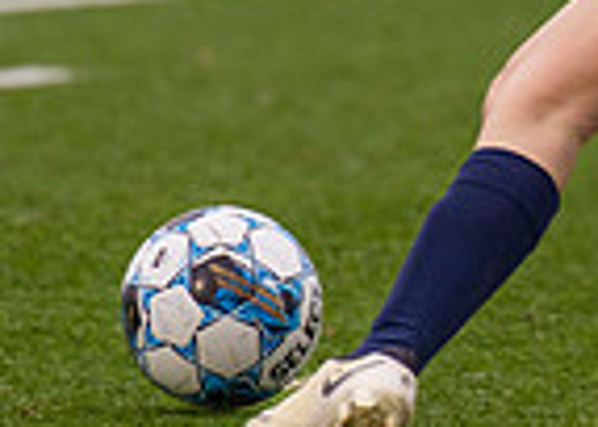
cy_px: -169
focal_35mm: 1516
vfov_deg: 0.9
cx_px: 814
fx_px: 25735
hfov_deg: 1.3
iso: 800
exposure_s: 1/1600
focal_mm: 272
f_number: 4
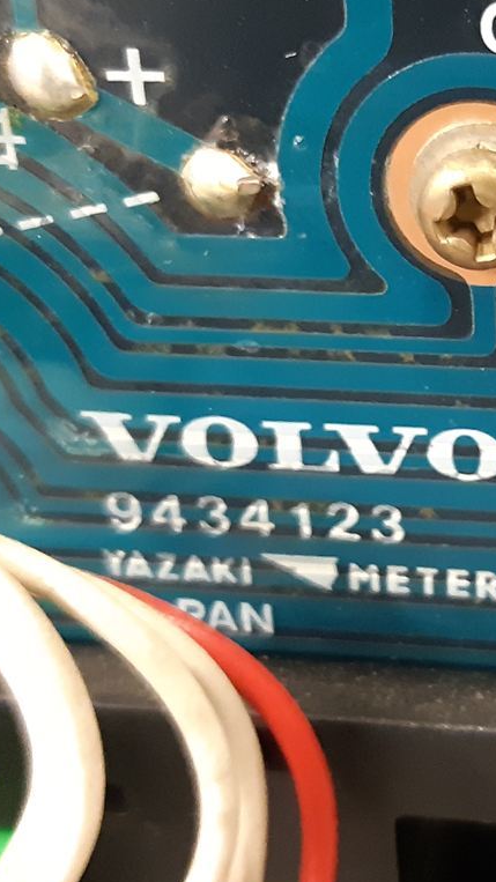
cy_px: 325
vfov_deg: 27.8
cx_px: 508
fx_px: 1778
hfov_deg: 15.6
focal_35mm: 76
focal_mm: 3.93
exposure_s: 1/25
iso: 640
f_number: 1.7
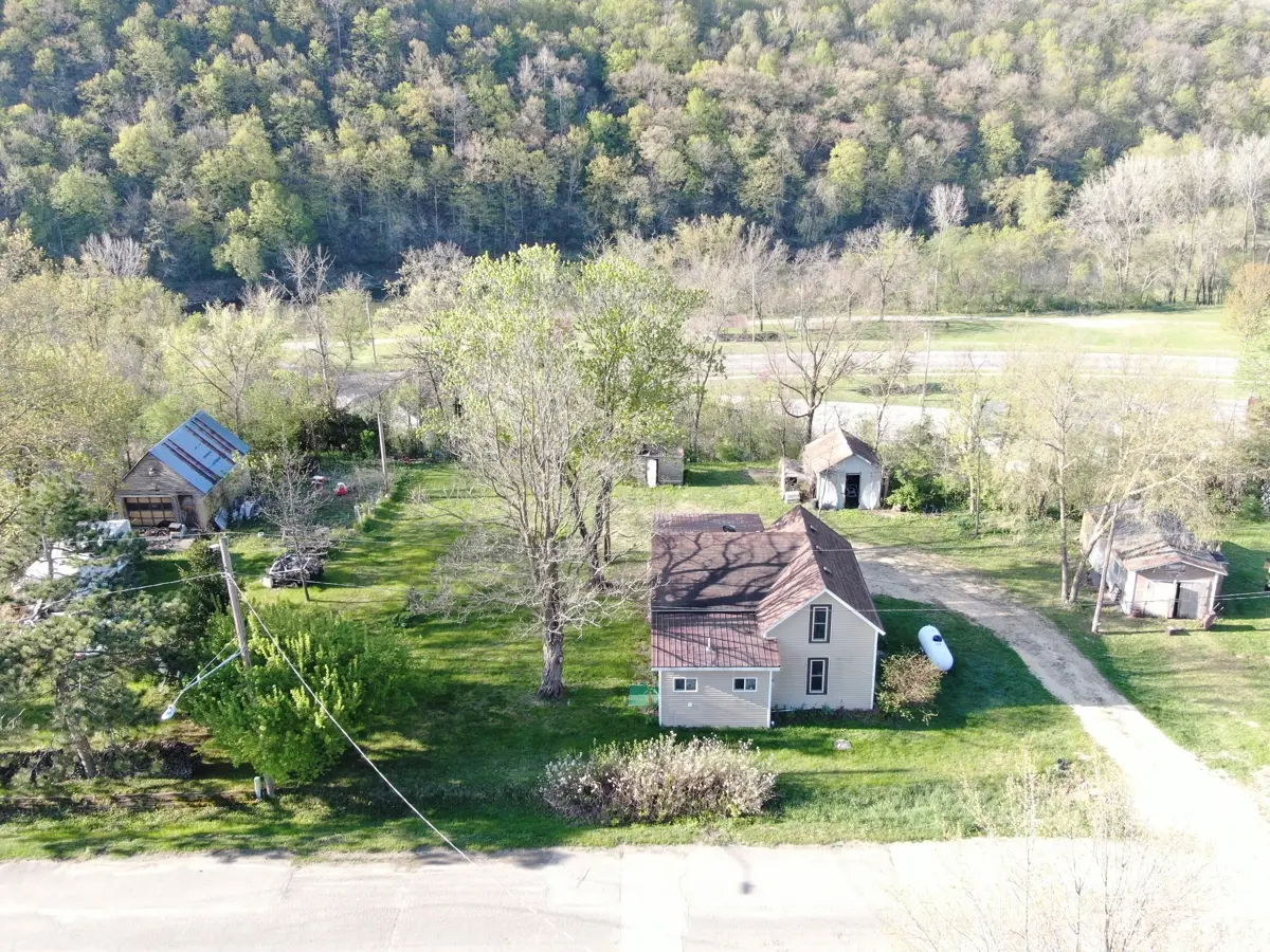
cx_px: 635
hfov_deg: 61.7
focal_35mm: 29
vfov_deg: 48.2
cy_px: 476
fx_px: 1064
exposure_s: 1/160
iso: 100
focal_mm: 5
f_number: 3
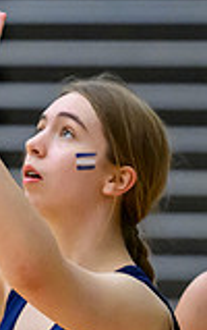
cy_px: 42
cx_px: -454
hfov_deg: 2.0
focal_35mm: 669
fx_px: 6011
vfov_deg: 3.1
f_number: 3.5
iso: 6400
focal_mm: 155
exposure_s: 1/800
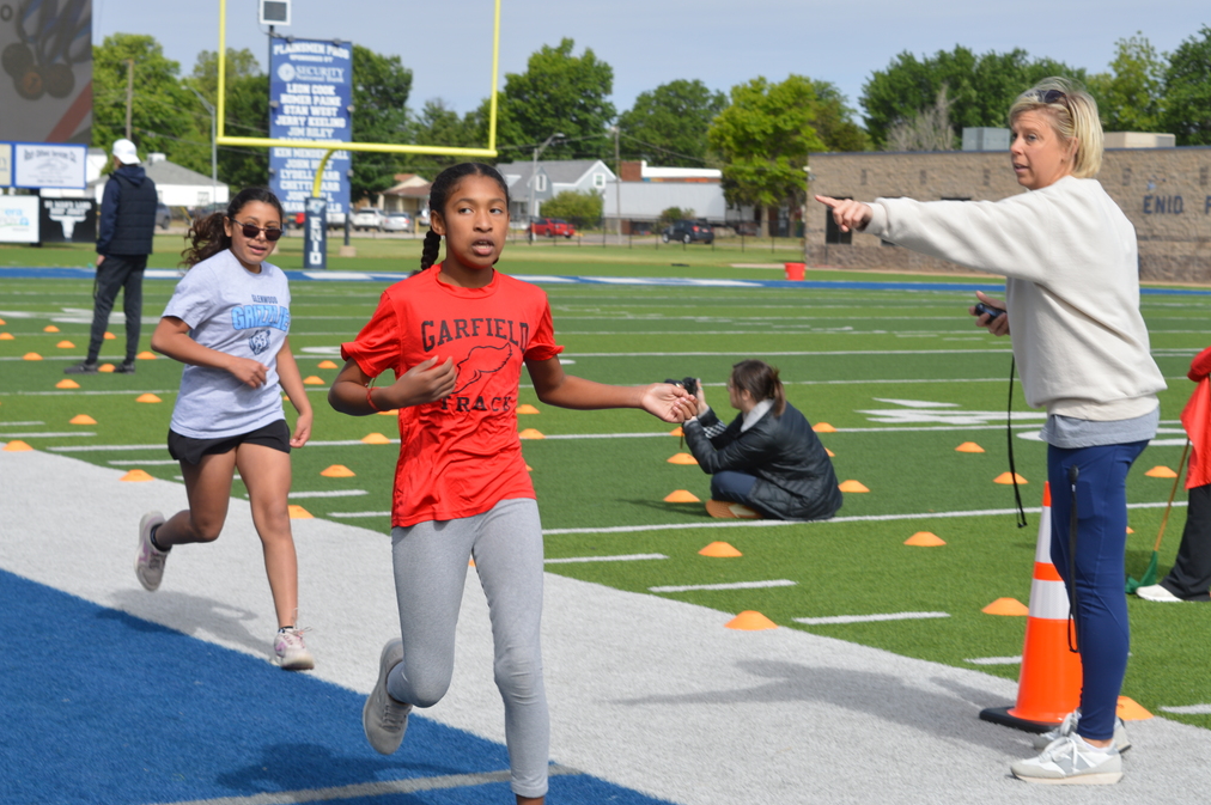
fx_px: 2807
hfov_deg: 24.3
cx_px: 606
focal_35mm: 84
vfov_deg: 16.3
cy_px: 402
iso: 100
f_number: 8
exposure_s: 1/250
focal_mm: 55
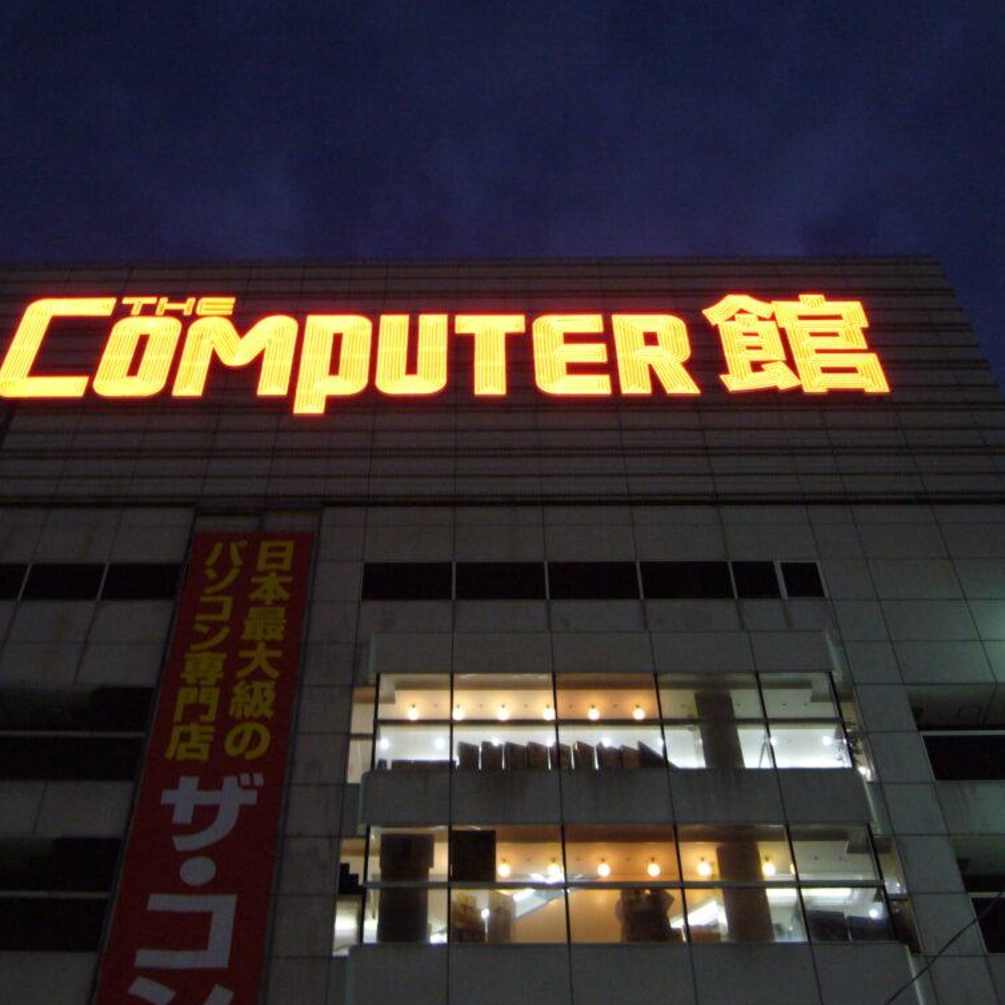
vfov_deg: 40.0
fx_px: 1380
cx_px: 437
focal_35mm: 42
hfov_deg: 40.0
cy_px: 500
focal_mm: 5.8
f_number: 2.8
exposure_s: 1/8
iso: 200
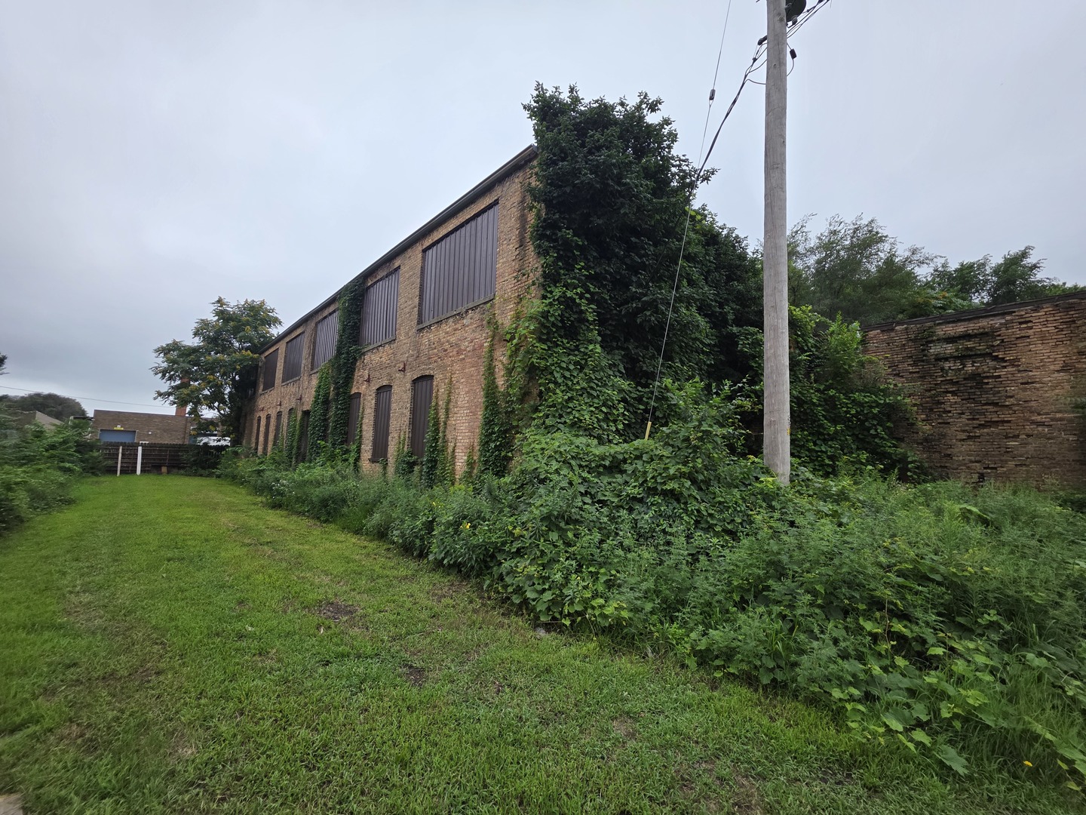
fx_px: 408
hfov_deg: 106.2
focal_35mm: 13
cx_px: 543
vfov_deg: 89.9
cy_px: 408
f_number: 1.9
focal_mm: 2.2
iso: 100
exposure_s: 1/2000
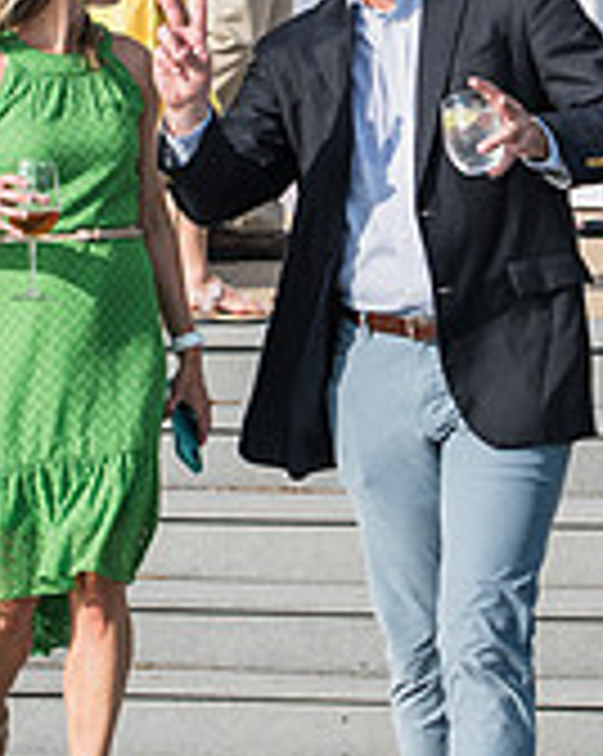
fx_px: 5900
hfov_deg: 5.8
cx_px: 414
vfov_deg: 7.3
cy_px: 288
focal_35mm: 264
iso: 200
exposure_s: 1/2000
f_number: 4
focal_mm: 70
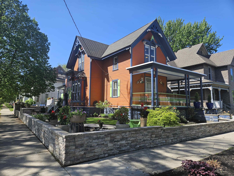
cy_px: 88
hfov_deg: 73.9
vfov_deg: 58.9
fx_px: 155
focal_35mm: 23
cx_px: 117
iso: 25
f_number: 1.8
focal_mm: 5.4
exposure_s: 1/970
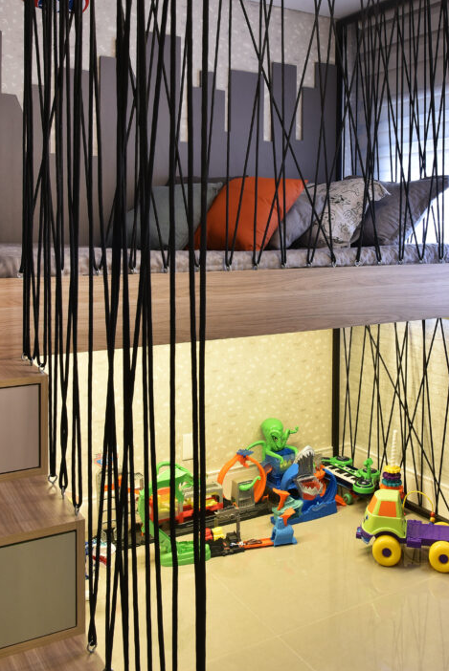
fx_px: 654
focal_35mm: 35
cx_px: 264
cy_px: 236
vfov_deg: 53.6
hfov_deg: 37.8
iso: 500
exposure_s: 1/13
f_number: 11
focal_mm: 24
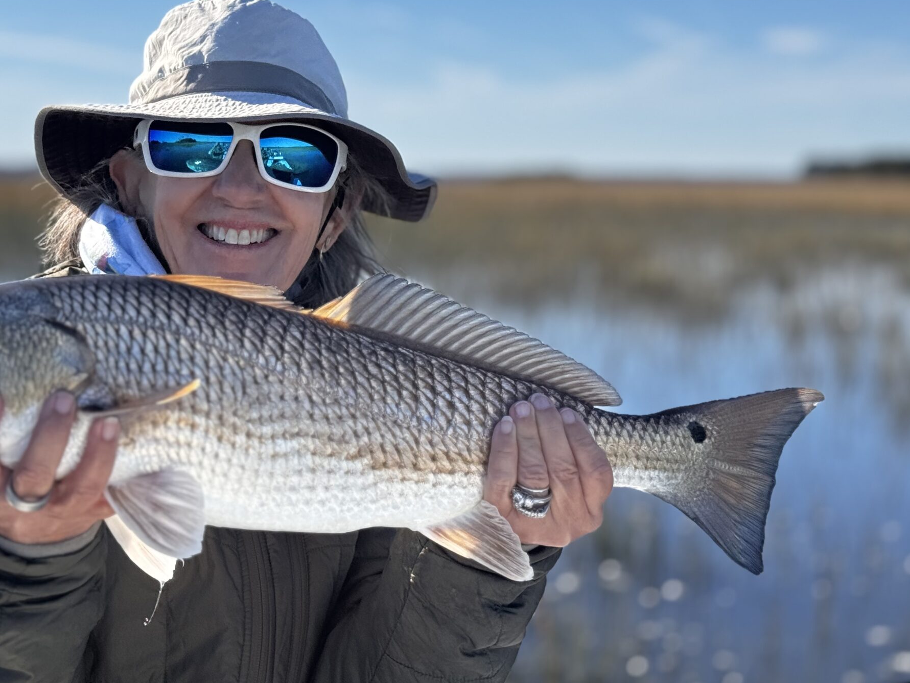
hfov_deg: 28.1
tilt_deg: -4.2
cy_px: 222
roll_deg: +0.8
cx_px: 392
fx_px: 1814
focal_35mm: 69
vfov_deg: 21.2
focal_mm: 6.76
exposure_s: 1/5848
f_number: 1.78
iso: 64
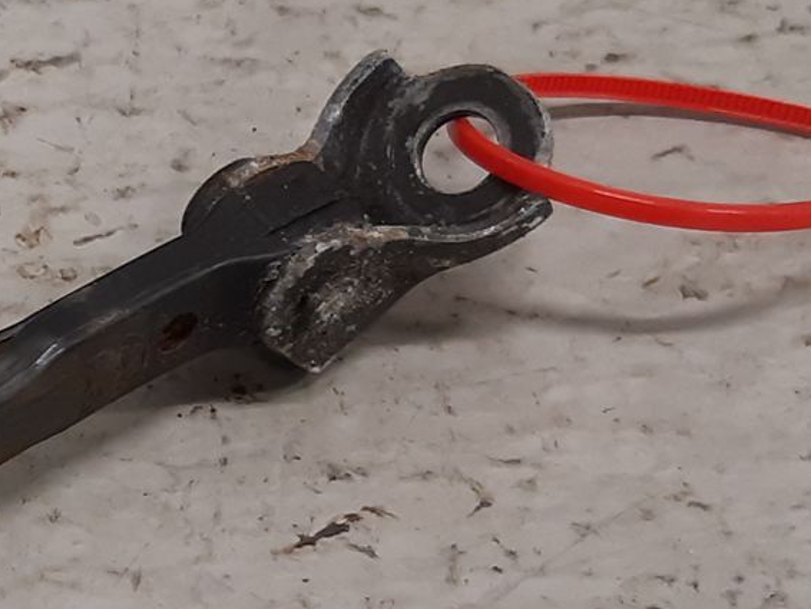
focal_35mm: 94
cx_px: -168
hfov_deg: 19.6
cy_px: 484
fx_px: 2203
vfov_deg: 15.6
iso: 100
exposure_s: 1/50
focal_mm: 3.93
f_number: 1.7
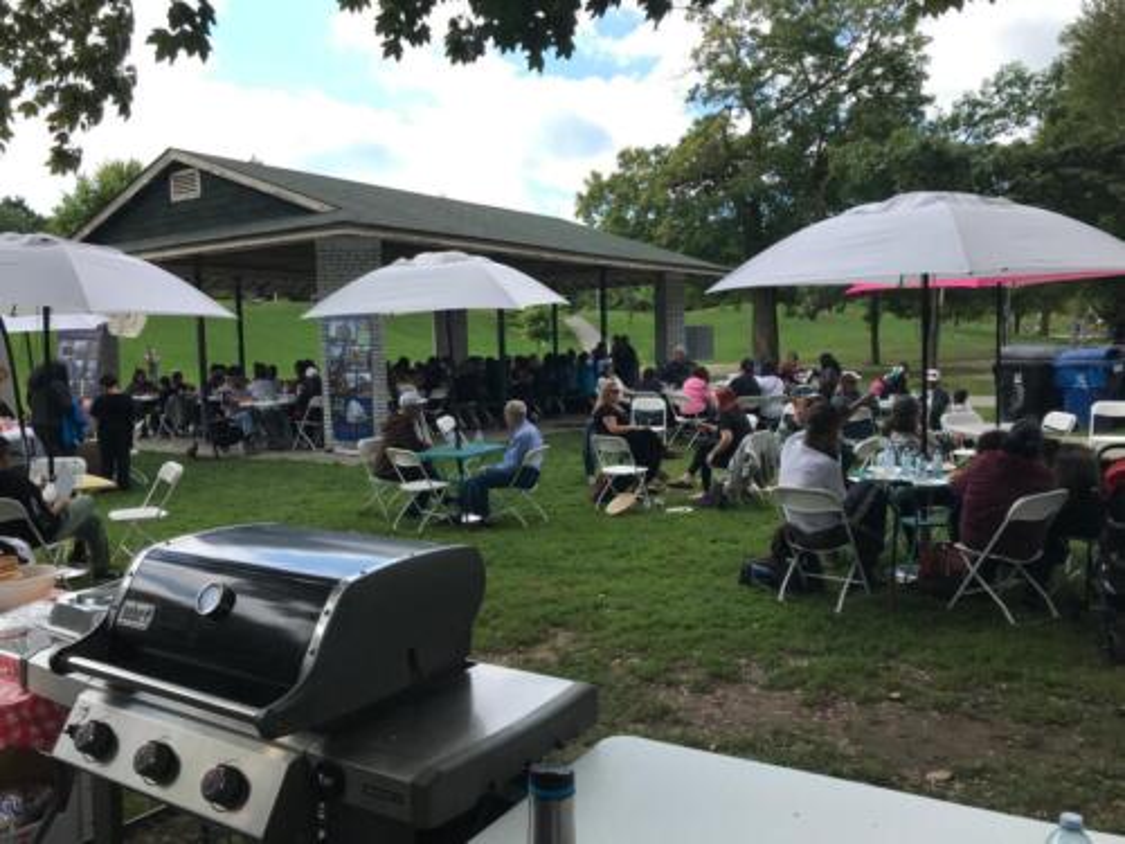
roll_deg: +1.4
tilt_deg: -3.3
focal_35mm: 28
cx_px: 562
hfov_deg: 63.4
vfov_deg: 49.7
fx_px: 910
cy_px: 422
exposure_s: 1/1294
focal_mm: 3.99
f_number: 1.8
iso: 20
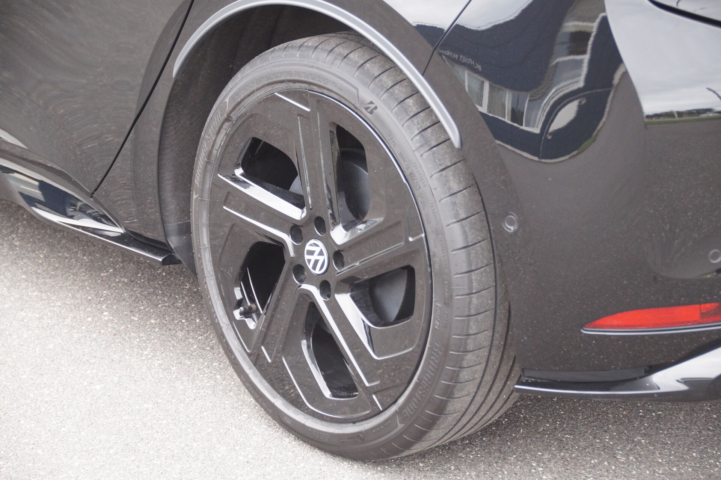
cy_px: 240
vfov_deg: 15.2
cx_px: 360
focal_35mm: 90
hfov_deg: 22.6
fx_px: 1801
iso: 1000
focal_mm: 60
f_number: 5
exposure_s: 1/100
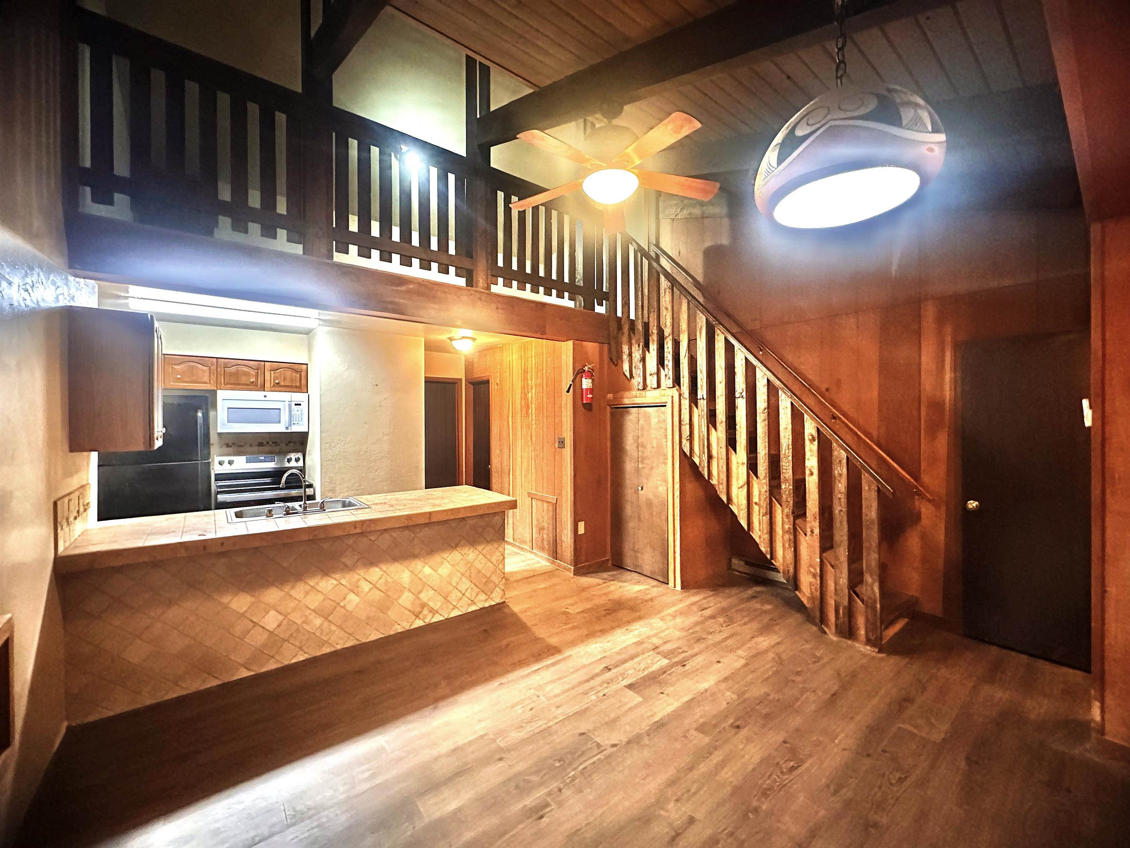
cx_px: 565
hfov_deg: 102.1
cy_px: 424
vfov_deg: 85.7
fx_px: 457
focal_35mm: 14
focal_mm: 2.22
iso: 1000
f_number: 2.2
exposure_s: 1/60
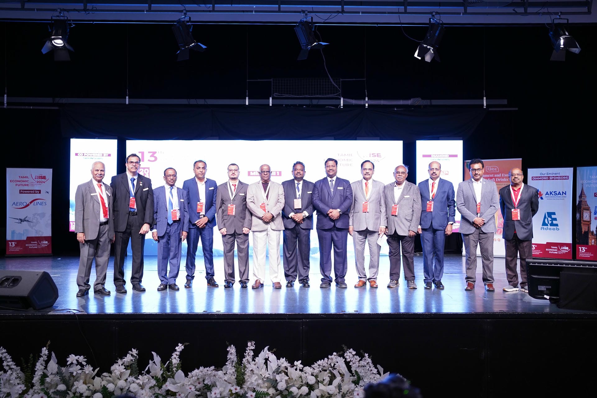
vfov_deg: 37.9
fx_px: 580
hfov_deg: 54.4
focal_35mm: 35
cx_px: 298
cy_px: 199
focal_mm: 35
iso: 400
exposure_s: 1/50
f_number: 2.2
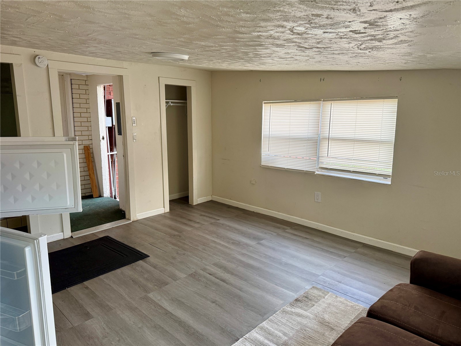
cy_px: 173
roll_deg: -0.8
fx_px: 320
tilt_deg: -10.0
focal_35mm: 24
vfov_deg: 56.8
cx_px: 230
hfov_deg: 71.6
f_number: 1.78
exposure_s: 1/121
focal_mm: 6.76
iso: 200
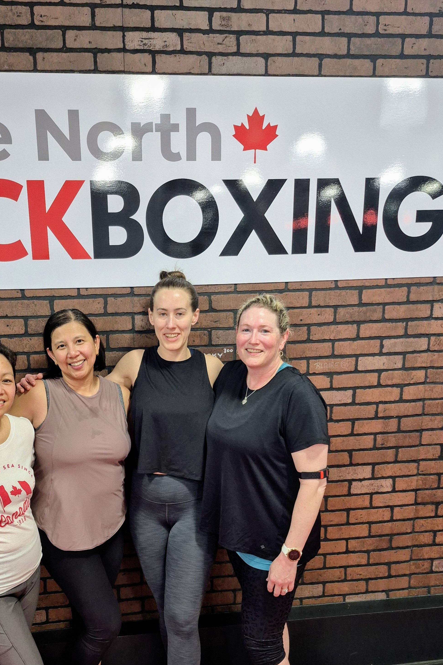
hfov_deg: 39.7
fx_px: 609
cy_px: 426
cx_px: 163
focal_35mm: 33
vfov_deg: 56.4
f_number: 1.8
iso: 320
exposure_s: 1/120
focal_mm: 5.4
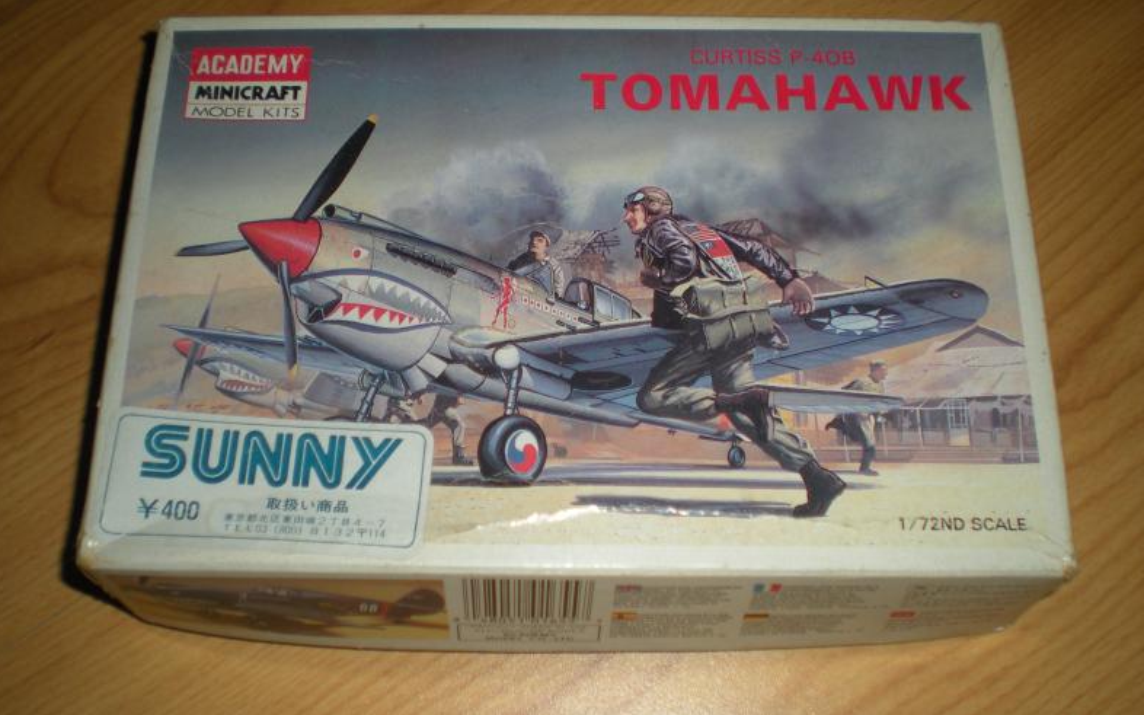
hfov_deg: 48.2
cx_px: 573
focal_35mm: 41
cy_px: 364
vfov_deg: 31.2
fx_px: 1278
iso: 64
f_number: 3.1
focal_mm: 6.3
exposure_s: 1/60
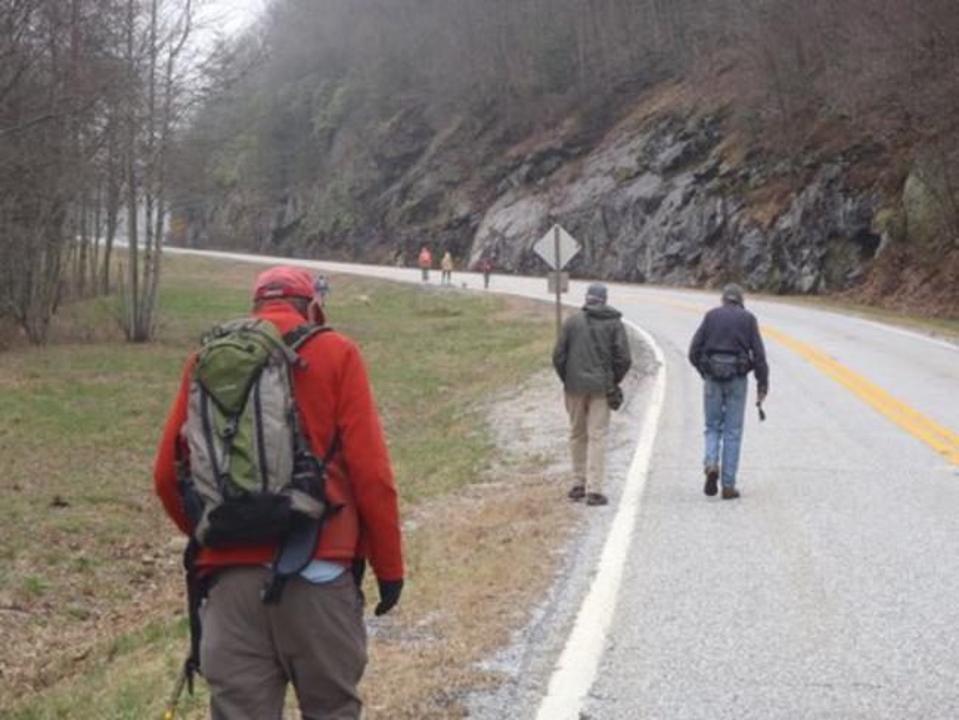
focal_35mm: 78
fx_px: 2162
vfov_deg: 18.9
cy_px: 360
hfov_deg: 25.0
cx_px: 480
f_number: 5.9
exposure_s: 1/80
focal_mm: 14
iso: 80
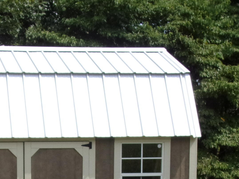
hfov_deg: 17.7
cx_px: 20
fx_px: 753
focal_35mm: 109
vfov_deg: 13.1
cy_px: 231
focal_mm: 7
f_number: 3.9
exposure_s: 1/550
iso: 80
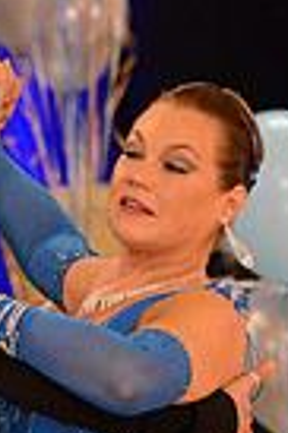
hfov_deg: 2.3
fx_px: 7121
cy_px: 661
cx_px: -65
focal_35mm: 592
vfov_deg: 3.5
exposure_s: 1/250
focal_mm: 140
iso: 2500
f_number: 2.8
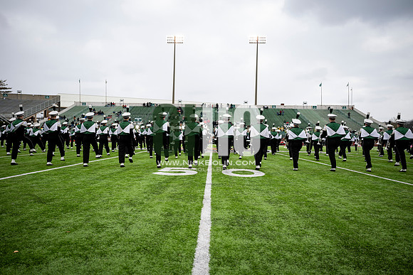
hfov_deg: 70.4
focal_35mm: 26
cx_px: 206
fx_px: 293
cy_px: 138
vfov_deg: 50.4
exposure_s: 1/500
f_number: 2.8
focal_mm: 25.5
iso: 160
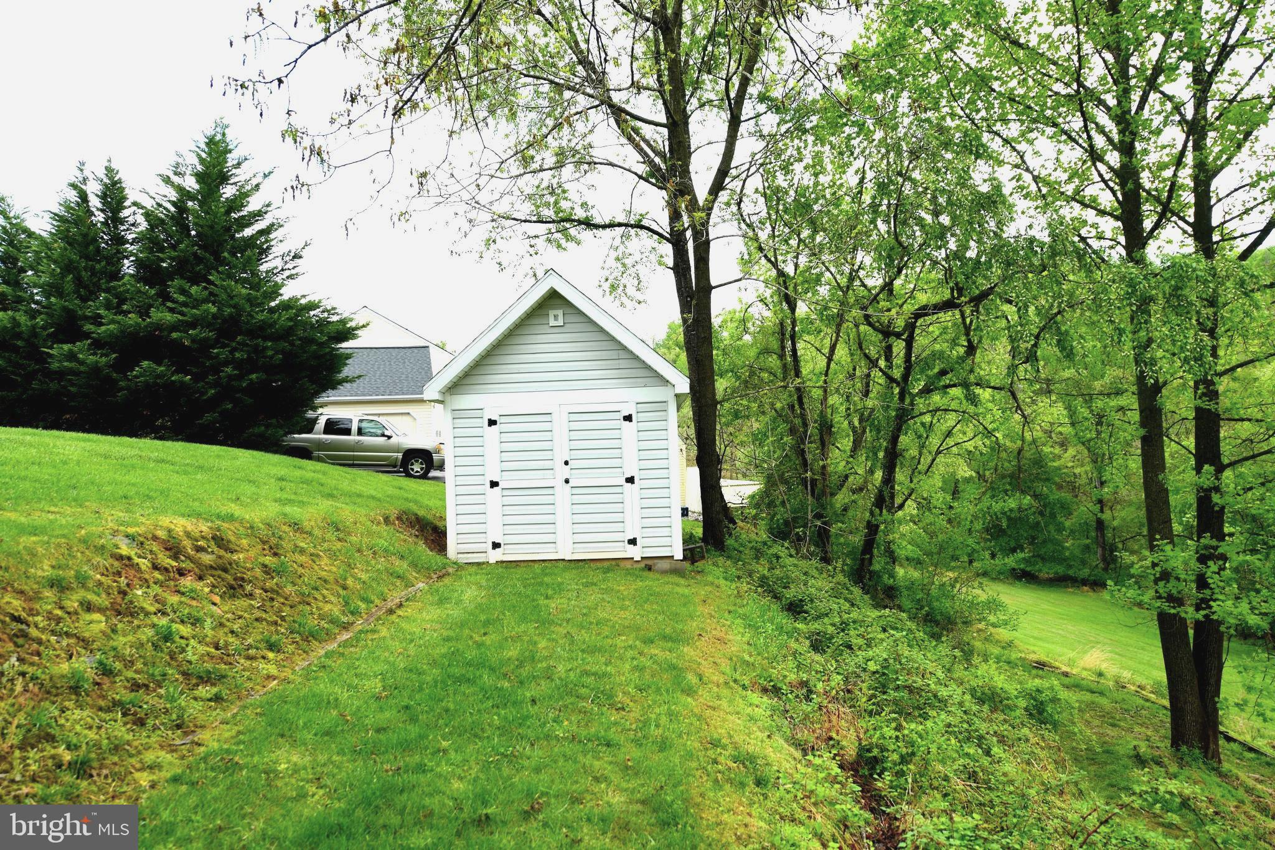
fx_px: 850
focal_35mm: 24
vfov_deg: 53.1
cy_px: 425
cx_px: 638
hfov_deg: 73.7
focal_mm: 24
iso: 64
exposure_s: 1/100
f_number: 4
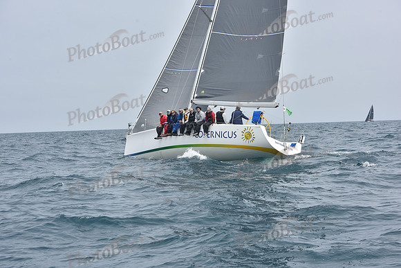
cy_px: 134
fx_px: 780
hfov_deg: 28.8
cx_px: 200
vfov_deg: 19.5
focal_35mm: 70
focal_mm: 70
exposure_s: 1/800
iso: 250
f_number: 10
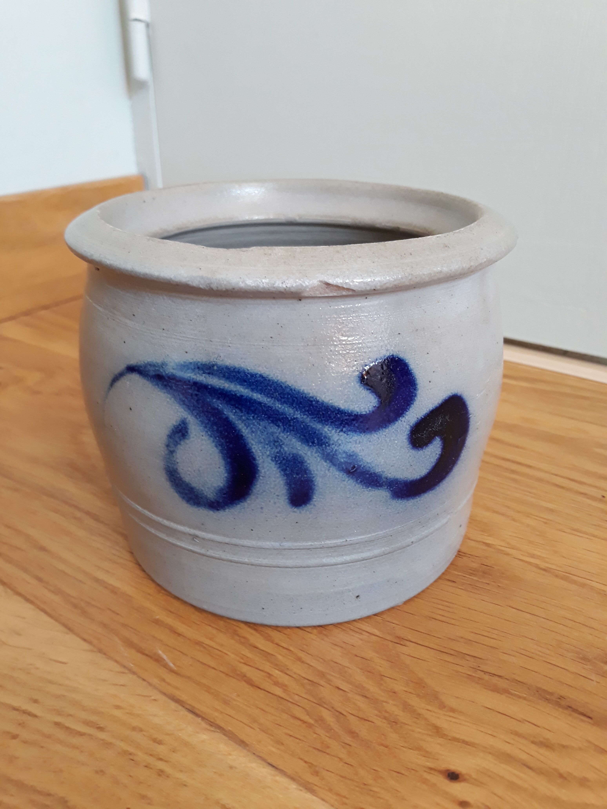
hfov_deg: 51.4
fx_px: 631
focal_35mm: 27
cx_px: 304
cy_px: 404
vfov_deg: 65.3
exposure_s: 1/33
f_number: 1.7
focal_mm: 3.71
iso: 160
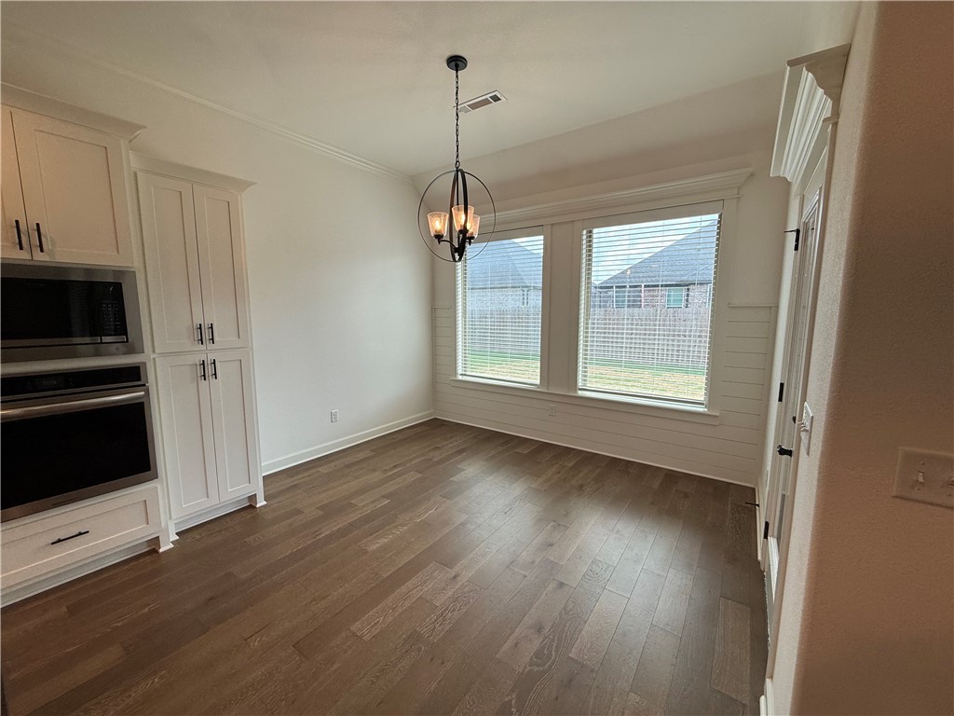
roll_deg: -0.3
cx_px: 477
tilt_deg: -6.9
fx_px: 386
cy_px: 358
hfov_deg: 102.1
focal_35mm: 14
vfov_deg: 85.7
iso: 64
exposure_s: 1/218
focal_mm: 2.22
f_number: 2.2
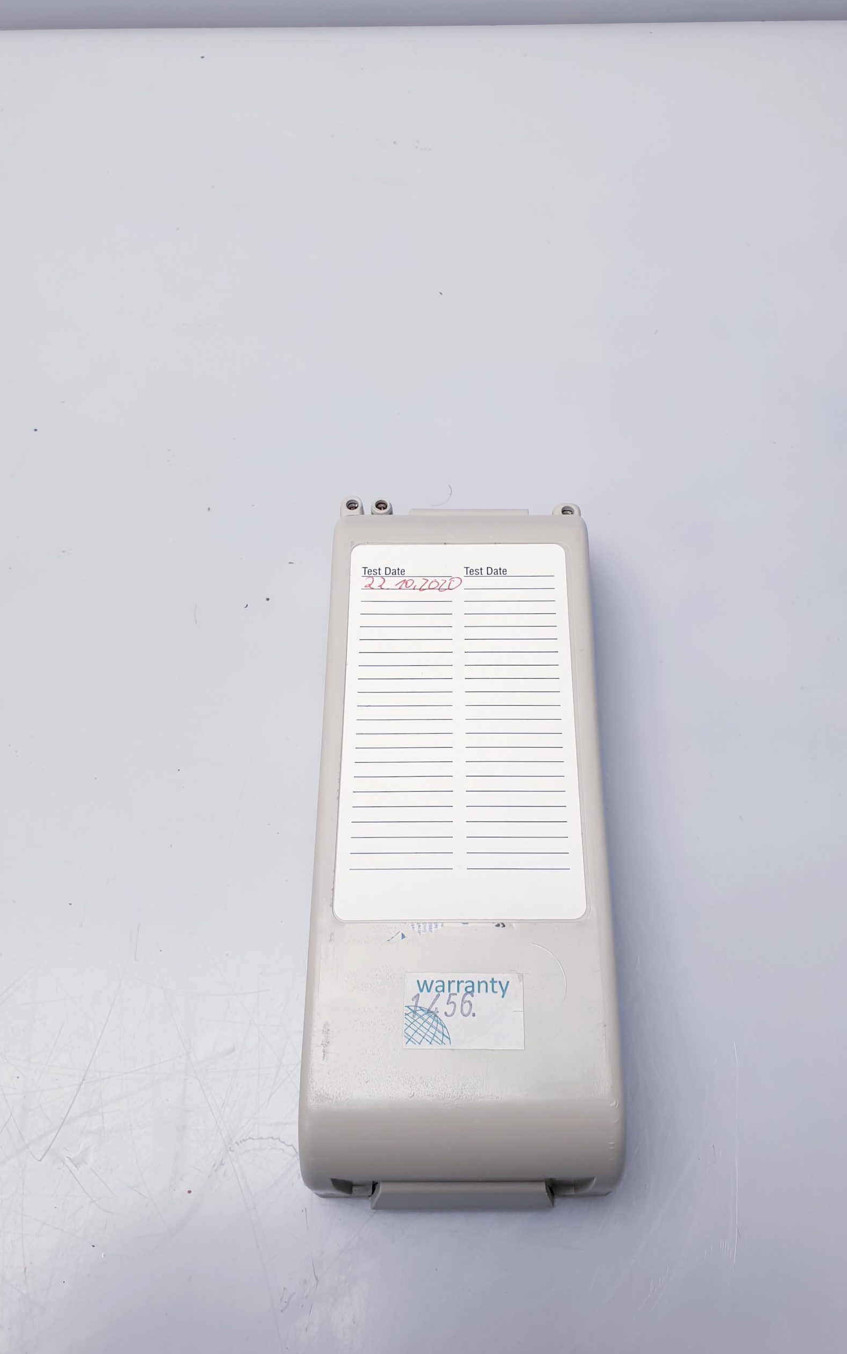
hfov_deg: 44.5
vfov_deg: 66.5
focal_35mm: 28
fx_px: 1034
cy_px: 680
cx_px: 460
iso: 50
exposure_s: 1/50
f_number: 2.4
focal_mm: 4.3
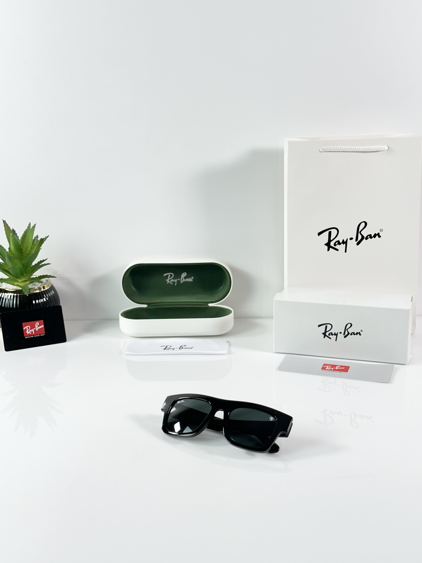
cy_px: 282
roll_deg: +1.1
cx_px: 211
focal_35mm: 48
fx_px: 780
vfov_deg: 39.7
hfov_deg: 30.3
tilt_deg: -16.8
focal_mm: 6.86
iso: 64
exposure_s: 1/100
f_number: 1.78
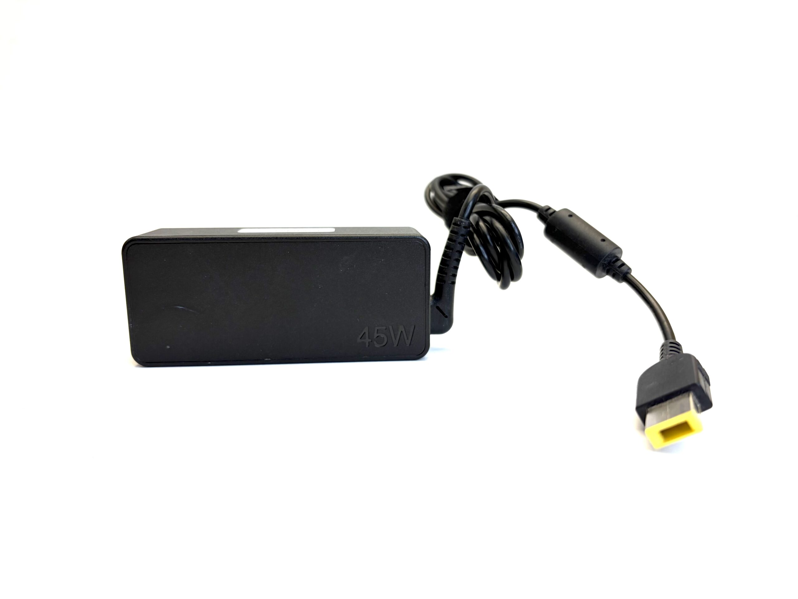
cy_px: 300
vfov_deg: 53.1
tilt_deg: -10.9
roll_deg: +0.6
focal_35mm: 26
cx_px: 399
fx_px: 599
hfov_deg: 67.3
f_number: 1.6
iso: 32
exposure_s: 1/144
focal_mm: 5.96
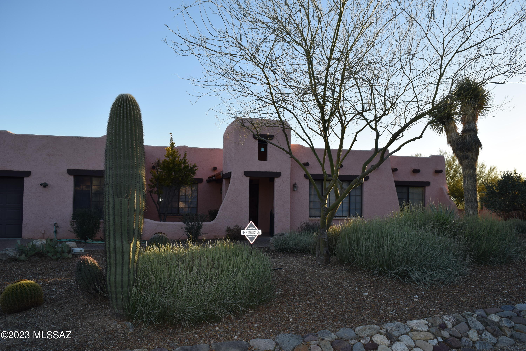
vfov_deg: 47.9
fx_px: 394
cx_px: 263
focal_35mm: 27
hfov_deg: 67.4
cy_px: 176
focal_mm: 18
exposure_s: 1/160
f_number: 6.3
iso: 100
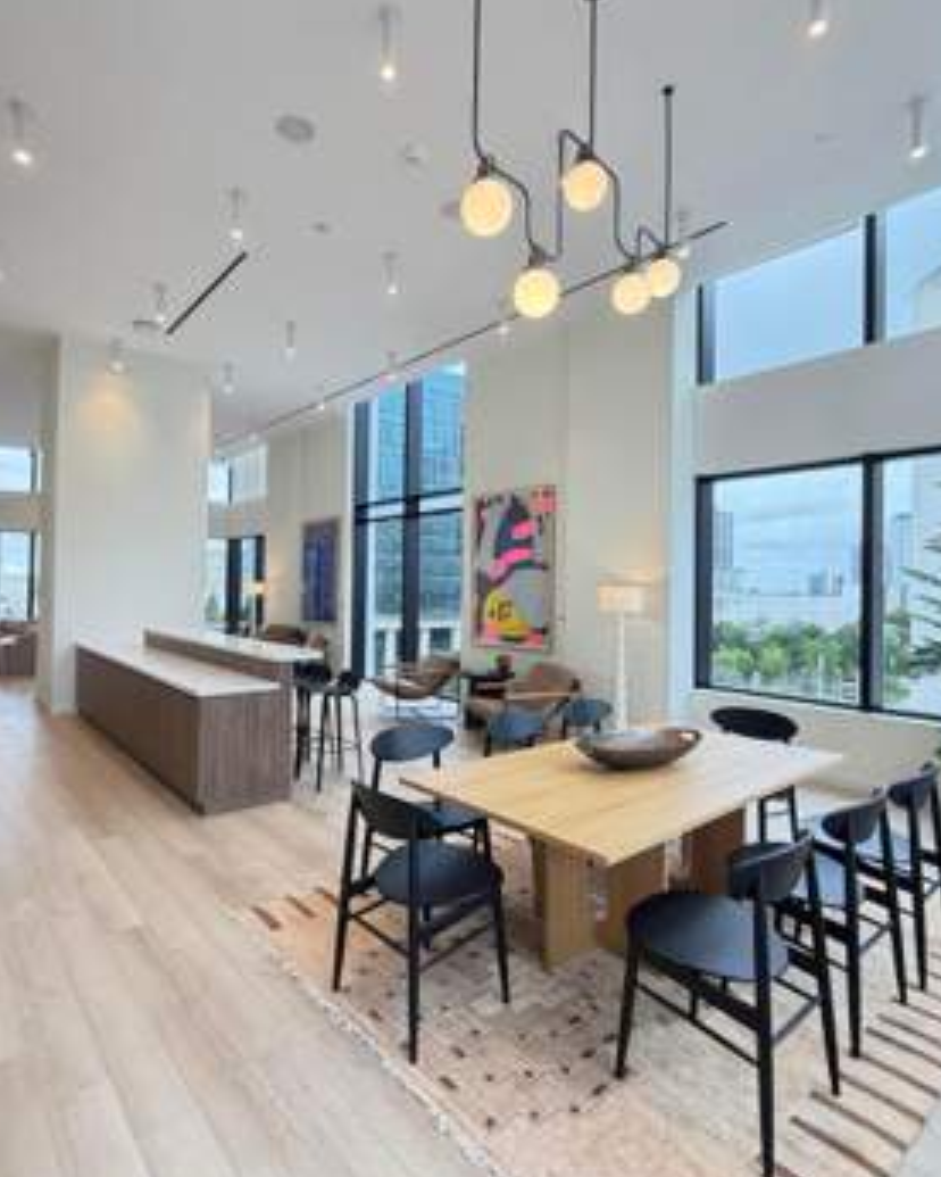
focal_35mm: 19
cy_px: 580
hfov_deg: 70.7
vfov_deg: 83.3
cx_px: 433
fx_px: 661
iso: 320
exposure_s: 1/120
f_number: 2.2
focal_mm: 2.22
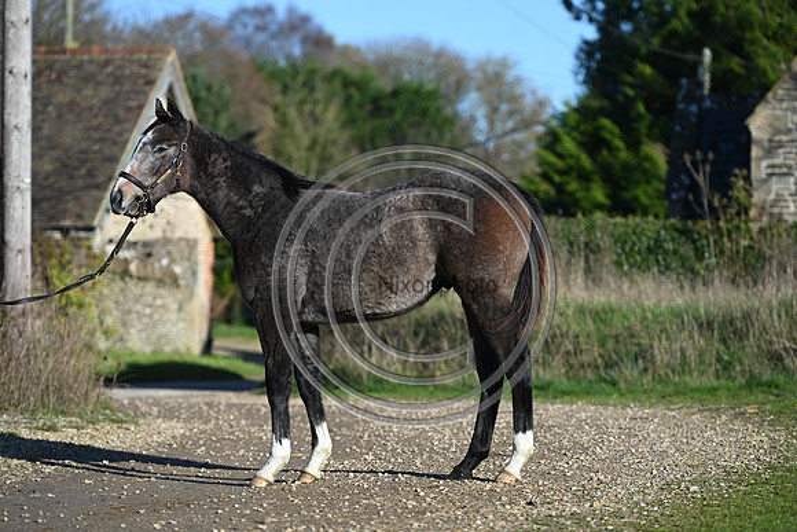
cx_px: 398
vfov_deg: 9.8
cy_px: 266
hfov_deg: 14.7
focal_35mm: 140
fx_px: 3100
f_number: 3.5
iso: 110
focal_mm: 140
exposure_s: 1/1250
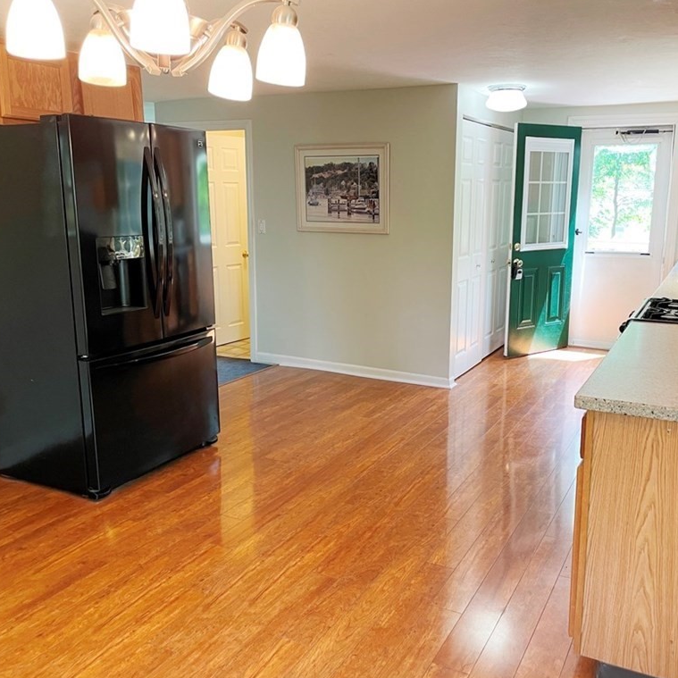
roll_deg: -0.5
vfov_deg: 52.5
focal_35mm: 31
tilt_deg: -11.5
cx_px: 374
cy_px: 342
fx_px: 687
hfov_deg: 52.4
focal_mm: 4.2
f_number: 1.6
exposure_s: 1/60
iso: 80
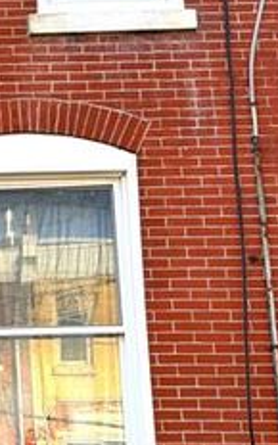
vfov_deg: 28.1
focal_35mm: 73
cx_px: -77
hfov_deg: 16.9
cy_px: 271
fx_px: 885
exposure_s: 1/788
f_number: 1.78
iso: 80
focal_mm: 6.76
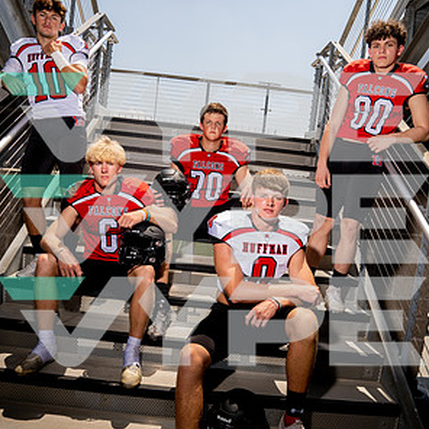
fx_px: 435
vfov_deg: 52.5
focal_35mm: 31
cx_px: 214
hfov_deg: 52.5
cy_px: 220
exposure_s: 1/250
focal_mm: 24
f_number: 8
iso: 100
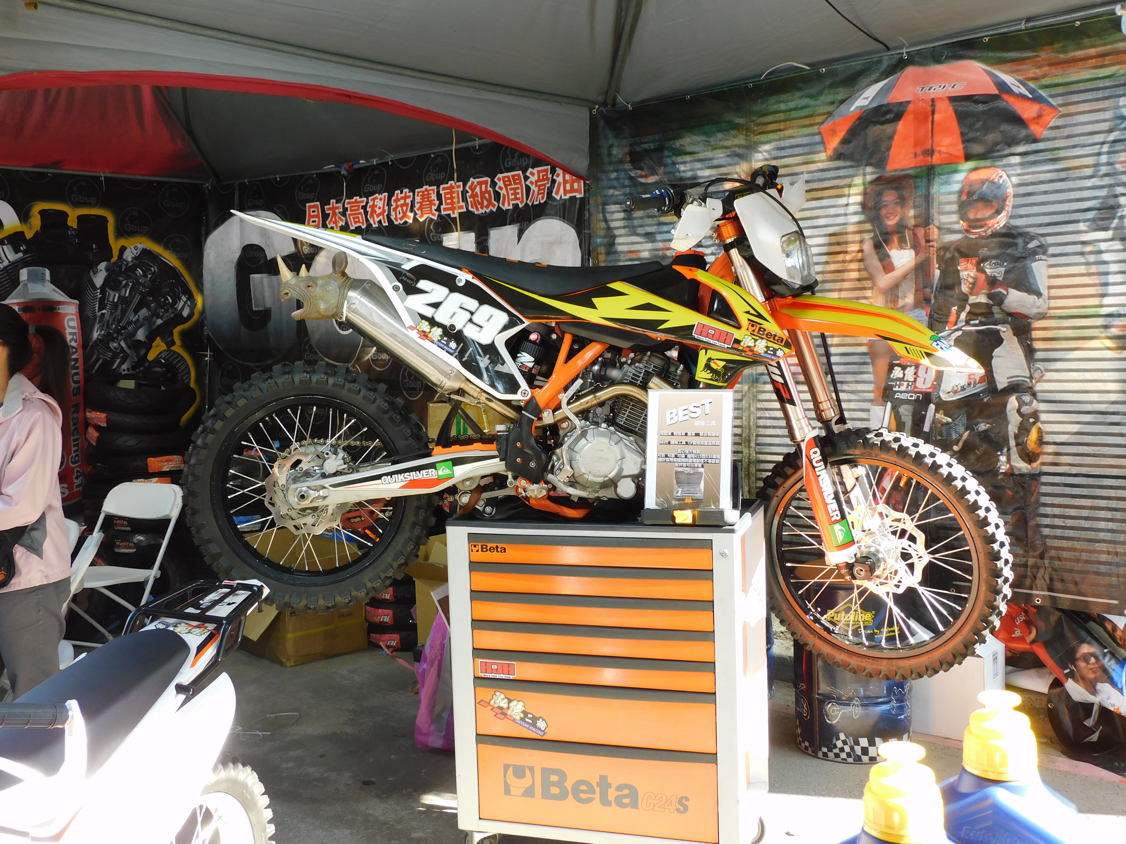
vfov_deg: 40.7
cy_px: 422
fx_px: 1138
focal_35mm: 35
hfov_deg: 52.6
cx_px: 563
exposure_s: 1/50
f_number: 3.8
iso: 125
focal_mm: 6.3
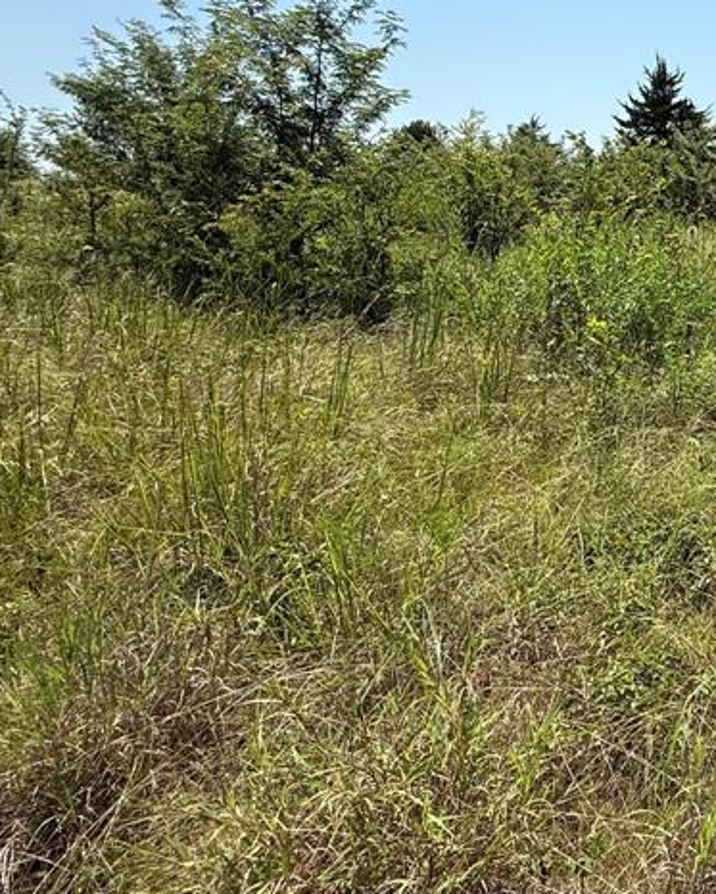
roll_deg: -0.8
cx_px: 810
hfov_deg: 38.8
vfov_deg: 57.4
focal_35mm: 30
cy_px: 294
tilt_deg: -4.1
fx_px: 794
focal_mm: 2.22
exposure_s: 1/1698
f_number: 2.2
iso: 50
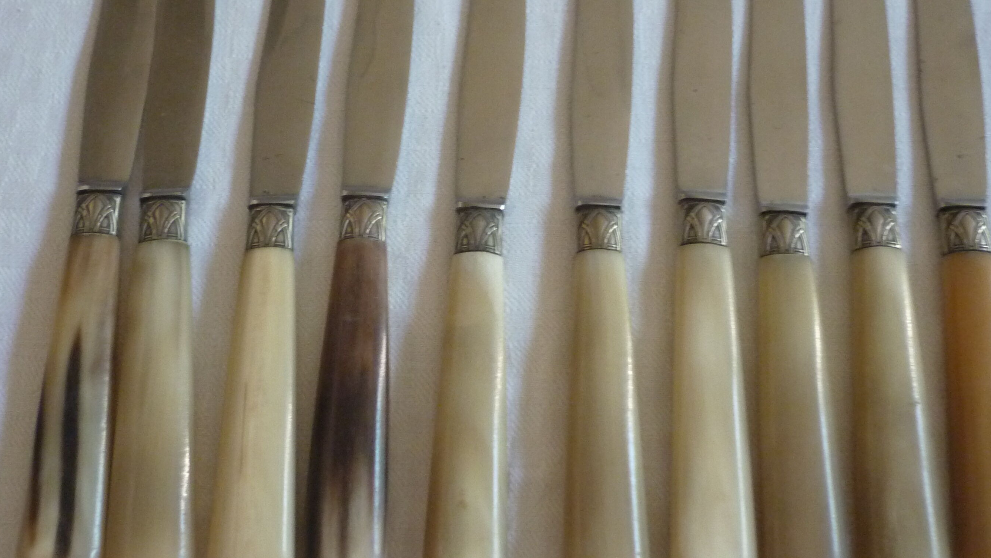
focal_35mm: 49
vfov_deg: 24.4
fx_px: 1288
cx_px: 494
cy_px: 255
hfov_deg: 42.1
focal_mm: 5.5
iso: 320
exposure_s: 1/30
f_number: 2.8
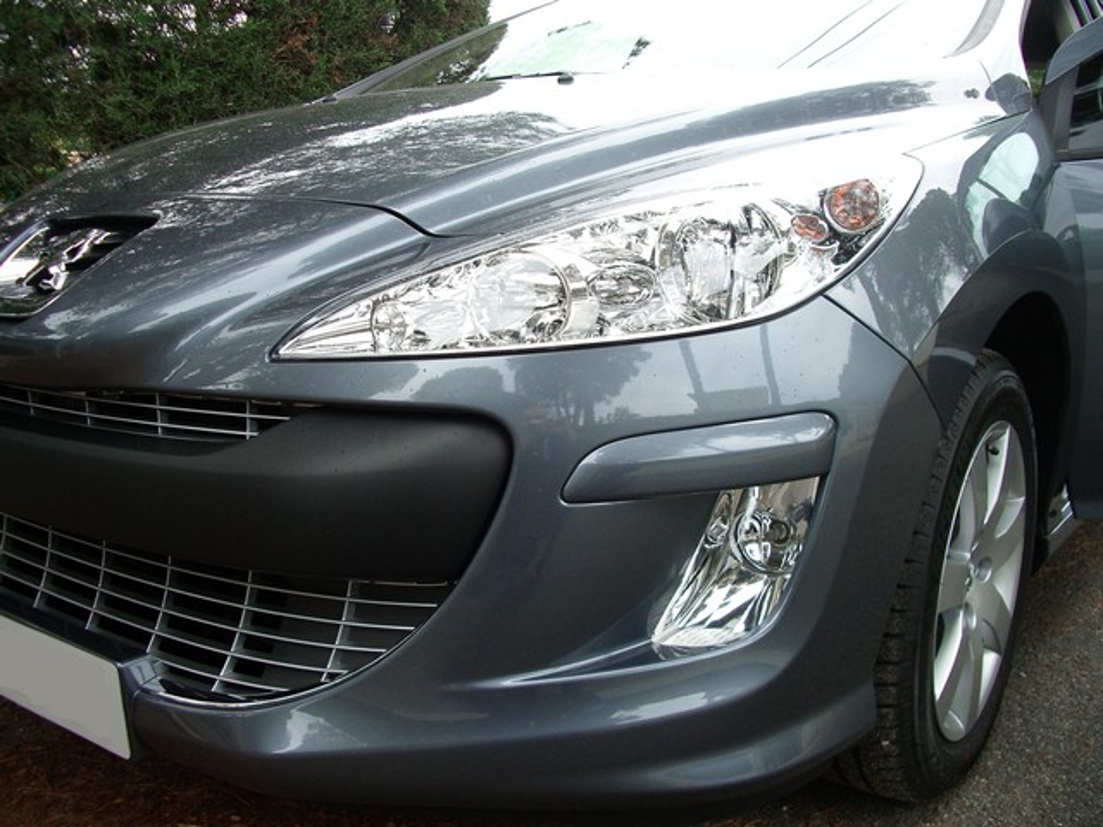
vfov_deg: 40.7
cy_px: 414
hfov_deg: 52.6
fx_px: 1115
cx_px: 552
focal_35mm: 35
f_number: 2.6
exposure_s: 1/125
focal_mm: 5.8
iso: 100
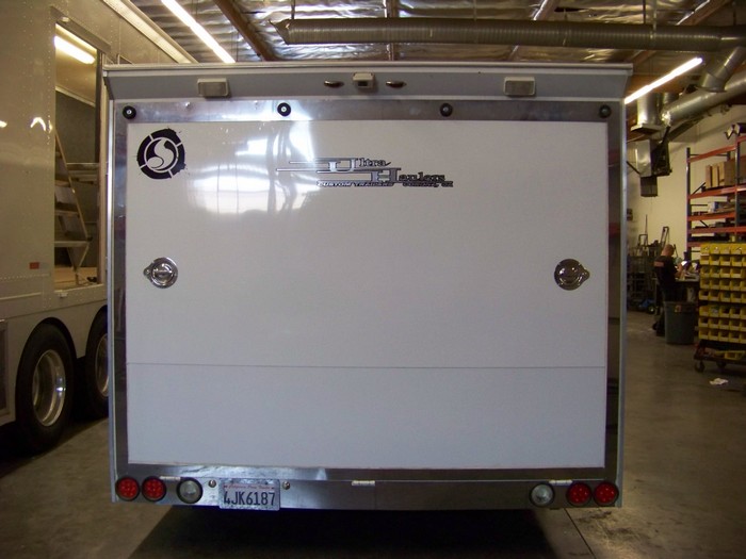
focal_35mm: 36
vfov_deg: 39.7
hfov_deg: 51.4
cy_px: 280
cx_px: 373
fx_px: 776
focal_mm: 5.85
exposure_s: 1/30
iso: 229
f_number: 2.8
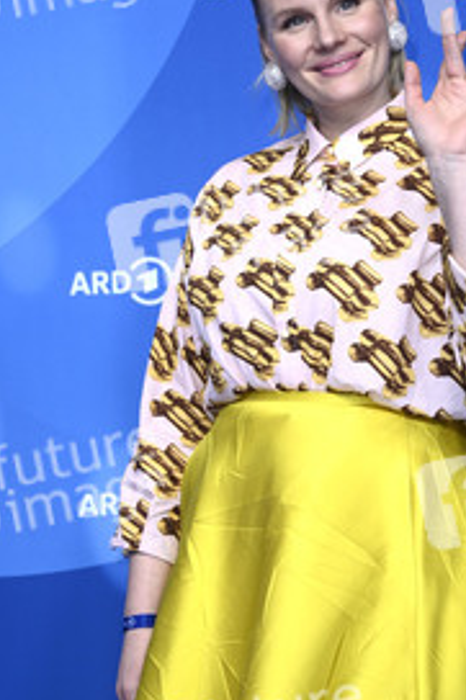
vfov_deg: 12.5
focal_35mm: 165
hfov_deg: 8.3
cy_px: 360
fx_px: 3208
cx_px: 314
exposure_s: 1/250
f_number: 5.6
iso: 1250
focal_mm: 112
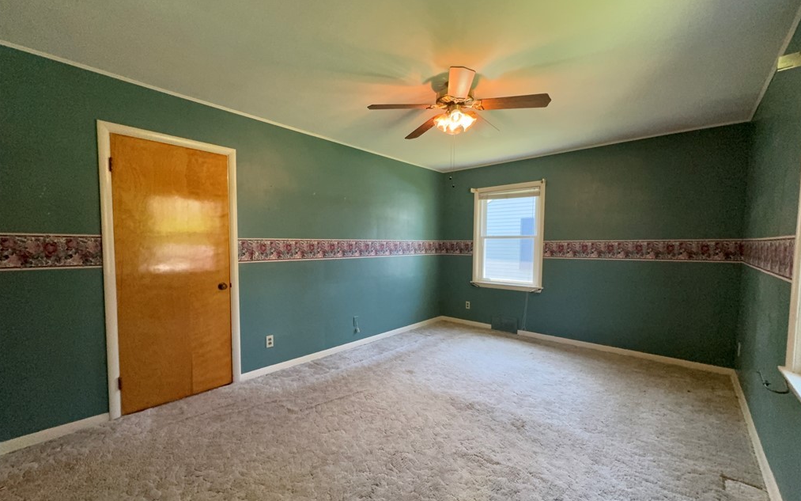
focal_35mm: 15
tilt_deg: -2.8
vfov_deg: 74.7
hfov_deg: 101.5
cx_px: 402
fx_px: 327
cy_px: 263
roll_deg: -0.1
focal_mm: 2.22
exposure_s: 1/120
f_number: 2.2
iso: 320
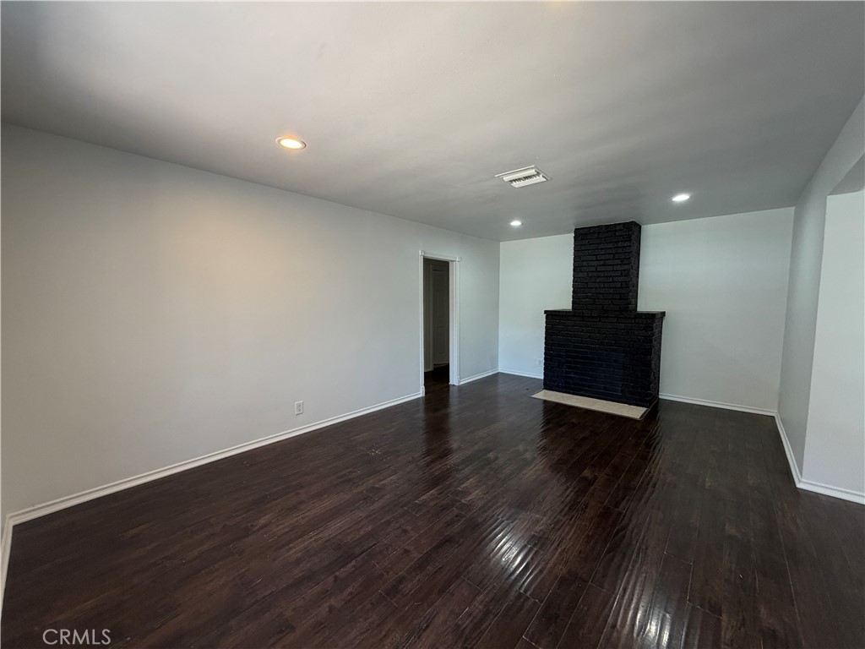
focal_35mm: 14
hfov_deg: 102.1
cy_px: 324
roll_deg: +0.8
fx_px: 350
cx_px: 432
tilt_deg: -5.5
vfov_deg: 85.7
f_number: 2.2
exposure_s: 1/120
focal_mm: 2.22
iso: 250
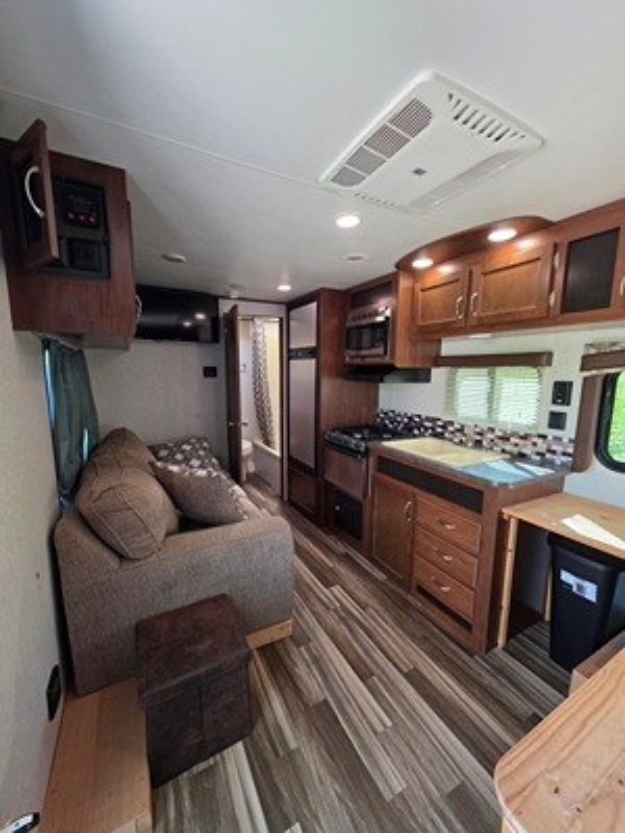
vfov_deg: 106.2
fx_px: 313
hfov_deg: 89.9
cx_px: 312
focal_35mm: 13
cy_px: 416
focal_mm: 2.2
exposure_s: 1/120
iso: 250
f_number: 1.9
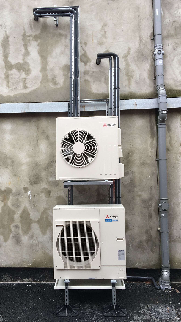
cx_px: 76
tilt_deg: +3.2
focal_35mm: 32
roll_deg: +0.7
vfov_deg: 61.0
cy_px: 159
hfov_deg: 36.6
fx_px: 273
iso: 25
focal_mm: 4.15
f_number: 2.2
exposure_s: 1/219
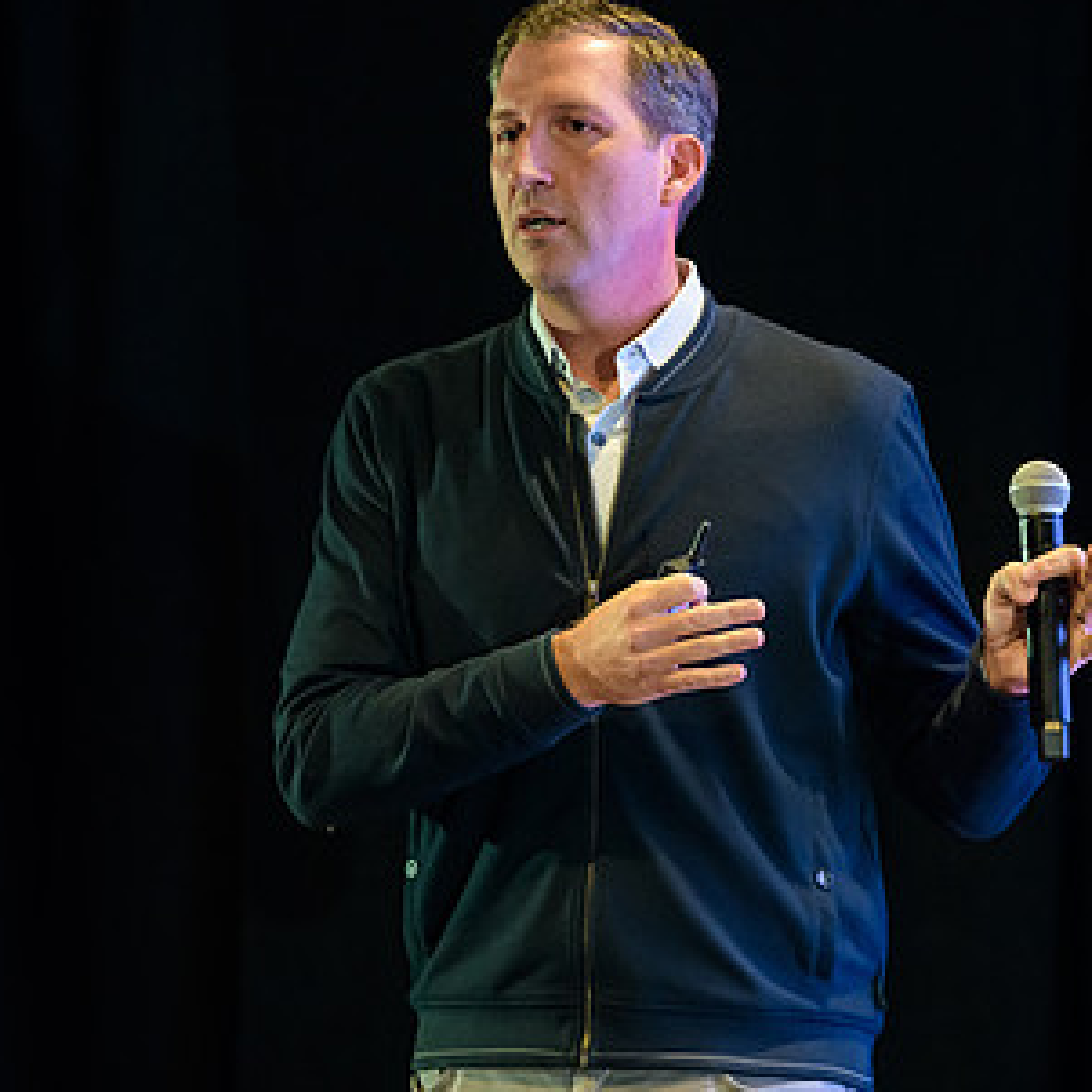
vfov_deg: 7.1
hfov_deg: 7.1
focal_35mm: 246
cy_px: 401
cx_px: 504
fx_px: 8780
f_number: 3.2
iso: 3200
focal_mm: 150
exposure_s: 1/200
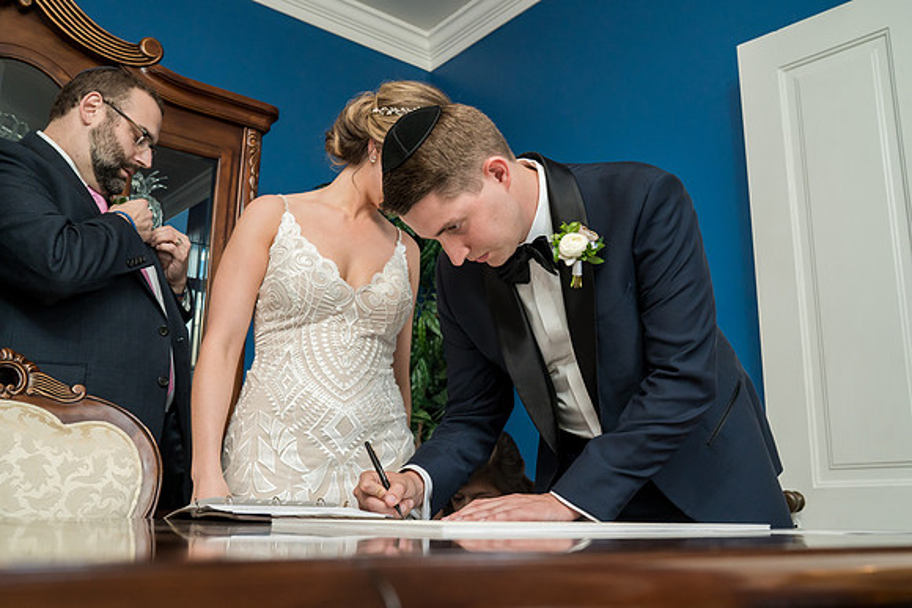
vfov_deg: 37.9
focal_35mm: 35
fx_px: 887
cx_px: 456
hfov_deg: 54.4
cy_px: 304
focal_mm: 35
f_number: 5.6
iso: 1600
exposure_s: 1/200
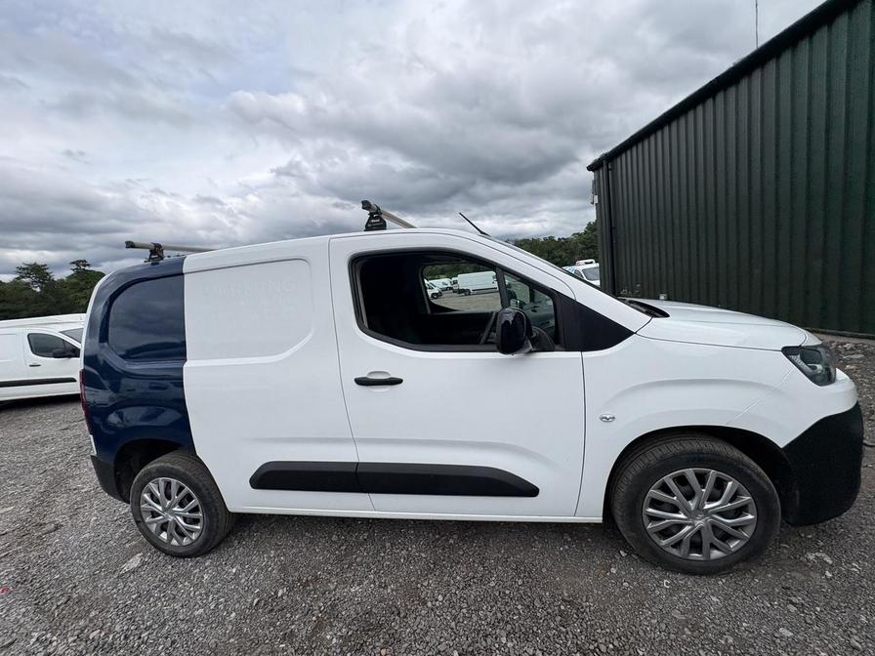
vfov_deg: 85.7
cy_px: 328
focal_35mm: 14
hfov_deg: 102.1
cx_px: 438
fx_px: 354
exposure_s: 1/1880
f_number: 2.2
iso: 50
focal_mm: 2.22
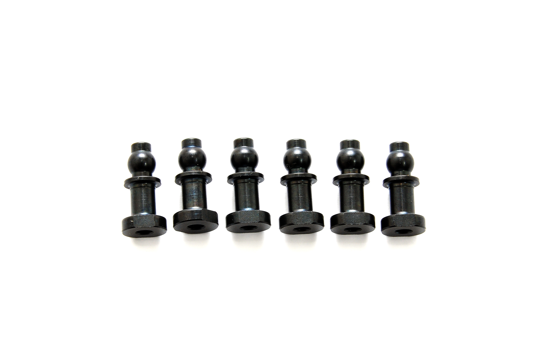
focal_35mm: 202
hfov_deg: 10.2
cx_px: 273
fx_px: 3067
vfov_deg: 6.8
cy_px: 181
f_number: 22
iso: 400
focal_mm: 135
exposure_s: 1/60
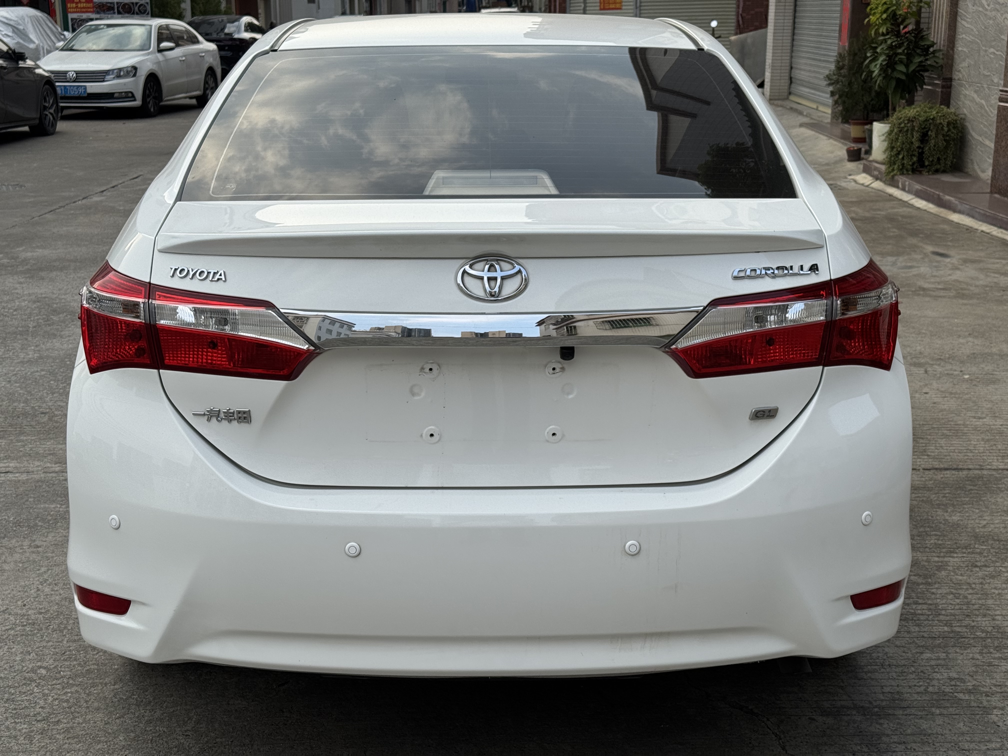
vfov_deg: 30.3
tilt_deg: -14.5
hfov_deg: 39.7
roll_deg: +0.3
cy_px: 378
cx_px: 504
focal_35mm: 48
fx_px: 1398
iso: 64
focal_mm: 6.76
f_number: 1.78
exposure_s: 1/1597
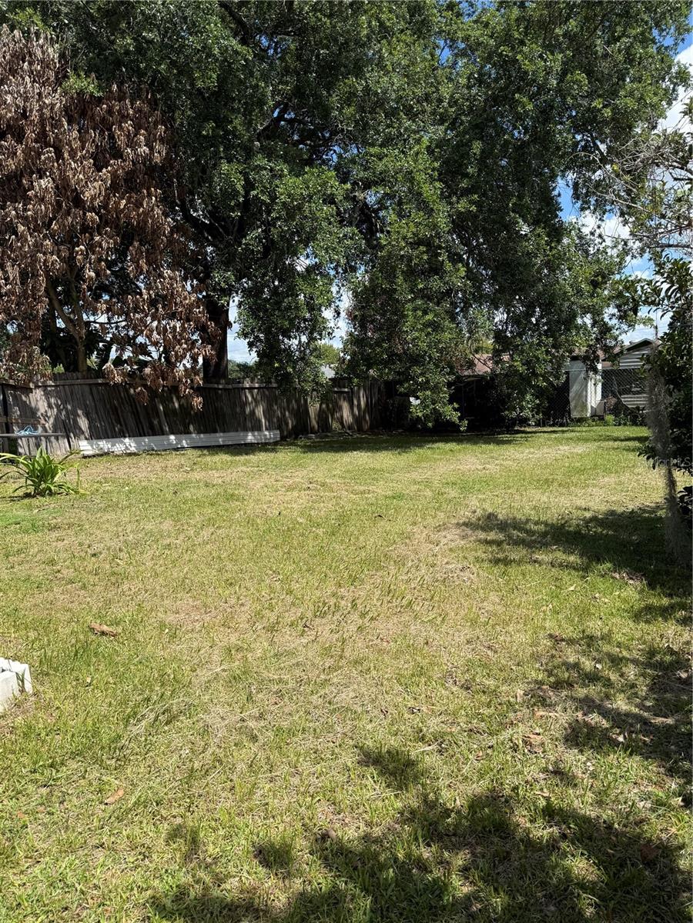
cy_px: 462
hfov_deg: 56.8
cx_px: 346
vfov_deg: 71.6
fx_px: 641
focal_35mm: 24
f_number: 1.78
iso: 80
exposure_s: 1/3279
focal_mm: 6.76
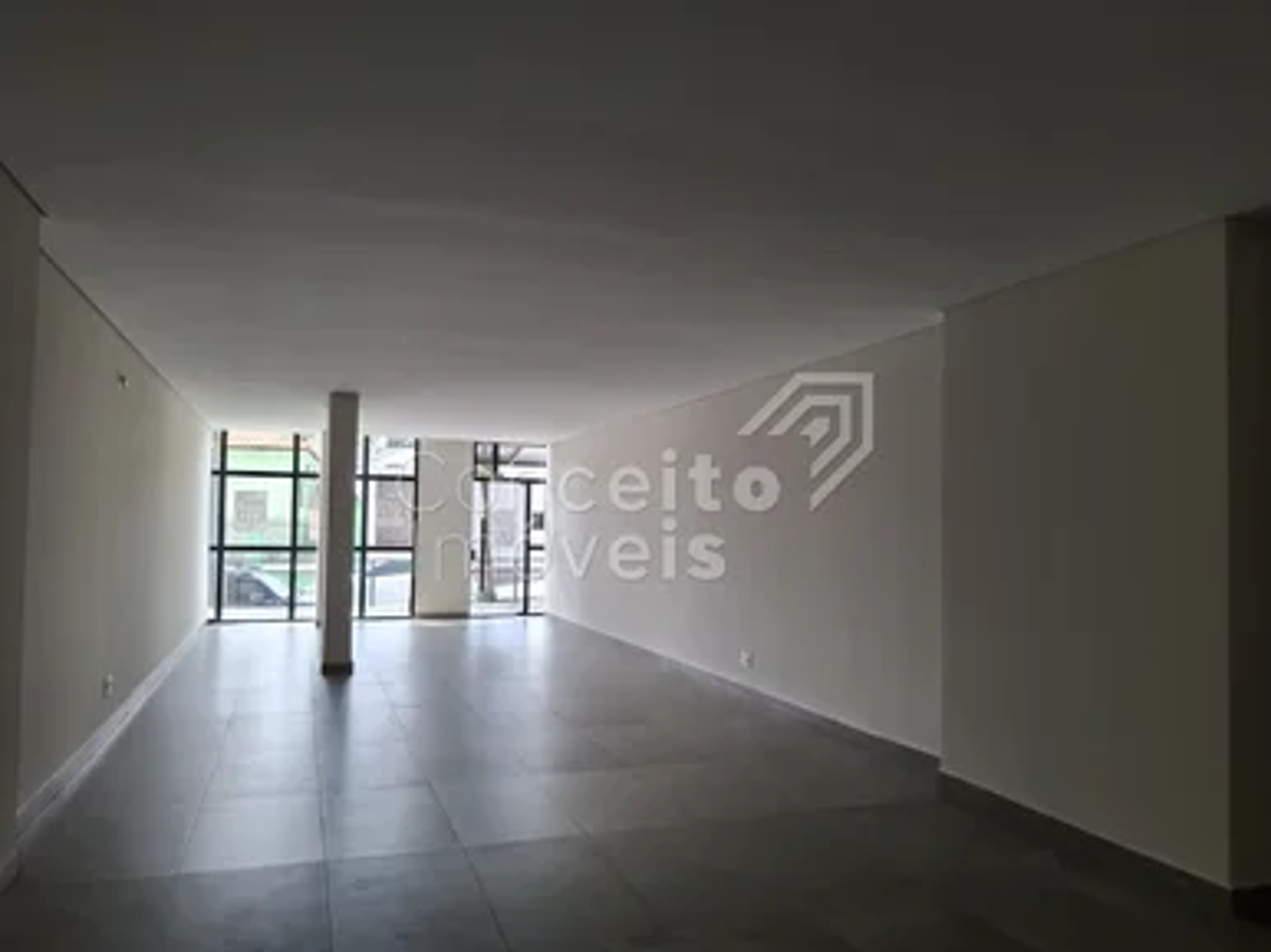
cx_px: 636
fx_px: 917
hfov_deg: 69.4
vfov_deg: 54.8
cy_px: 476
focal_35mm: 25
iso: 50
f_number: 1.8
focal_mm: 4.69
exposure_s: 1/120
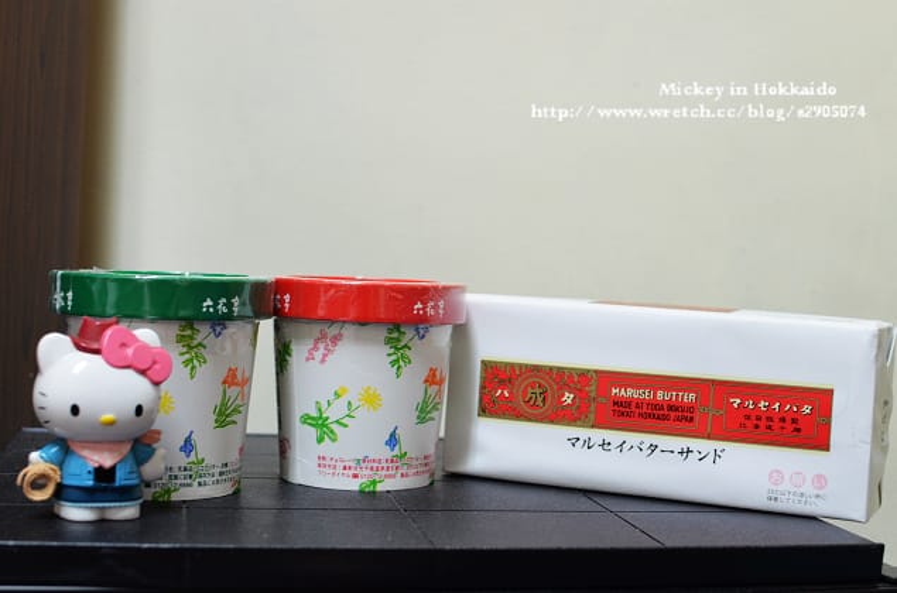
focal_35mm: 52
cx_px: 448
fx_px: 1305
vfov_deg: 25.6
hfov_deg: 37.9
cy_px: 296
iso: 1000
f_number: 4.5
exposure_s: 1/25
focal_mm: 35
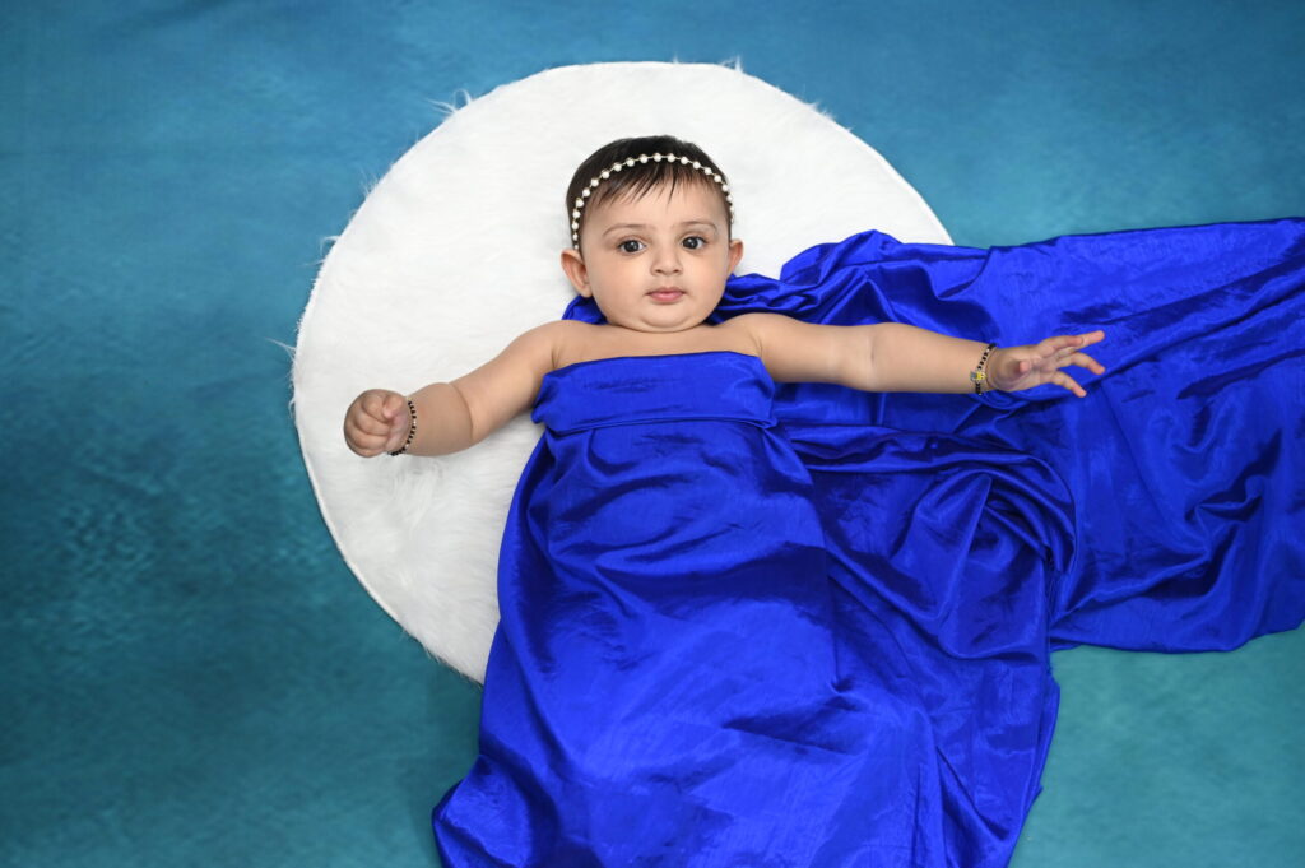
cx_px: 652
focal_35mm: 50
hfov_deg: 39.6
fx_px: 1811
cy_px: 434
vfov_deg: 26.9
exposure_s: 1/100
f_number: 2.2
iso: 1600
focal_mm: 50
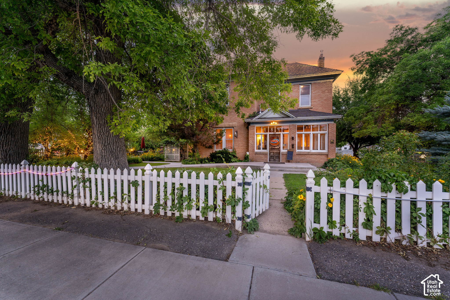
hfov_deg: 104.3
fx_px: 175
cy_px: 150
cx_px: 225
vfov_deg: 81.2
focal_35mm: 14
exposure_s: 1/6
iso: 320
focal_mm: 14
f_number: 8
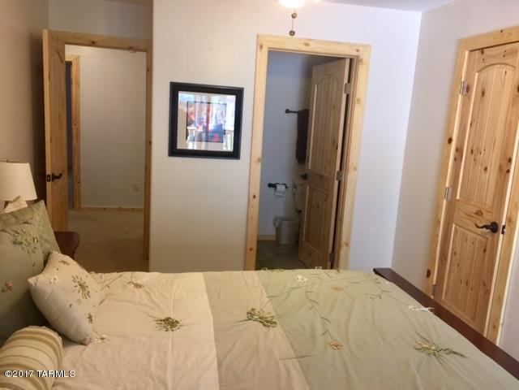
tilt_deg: -9.5
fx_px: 435
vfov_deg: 48.2
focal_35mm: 29
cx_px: 260
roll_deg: -2.8
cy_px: 195
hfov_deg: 61.7
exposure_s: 1/15
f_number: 2.2
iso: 32
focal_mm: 4.15
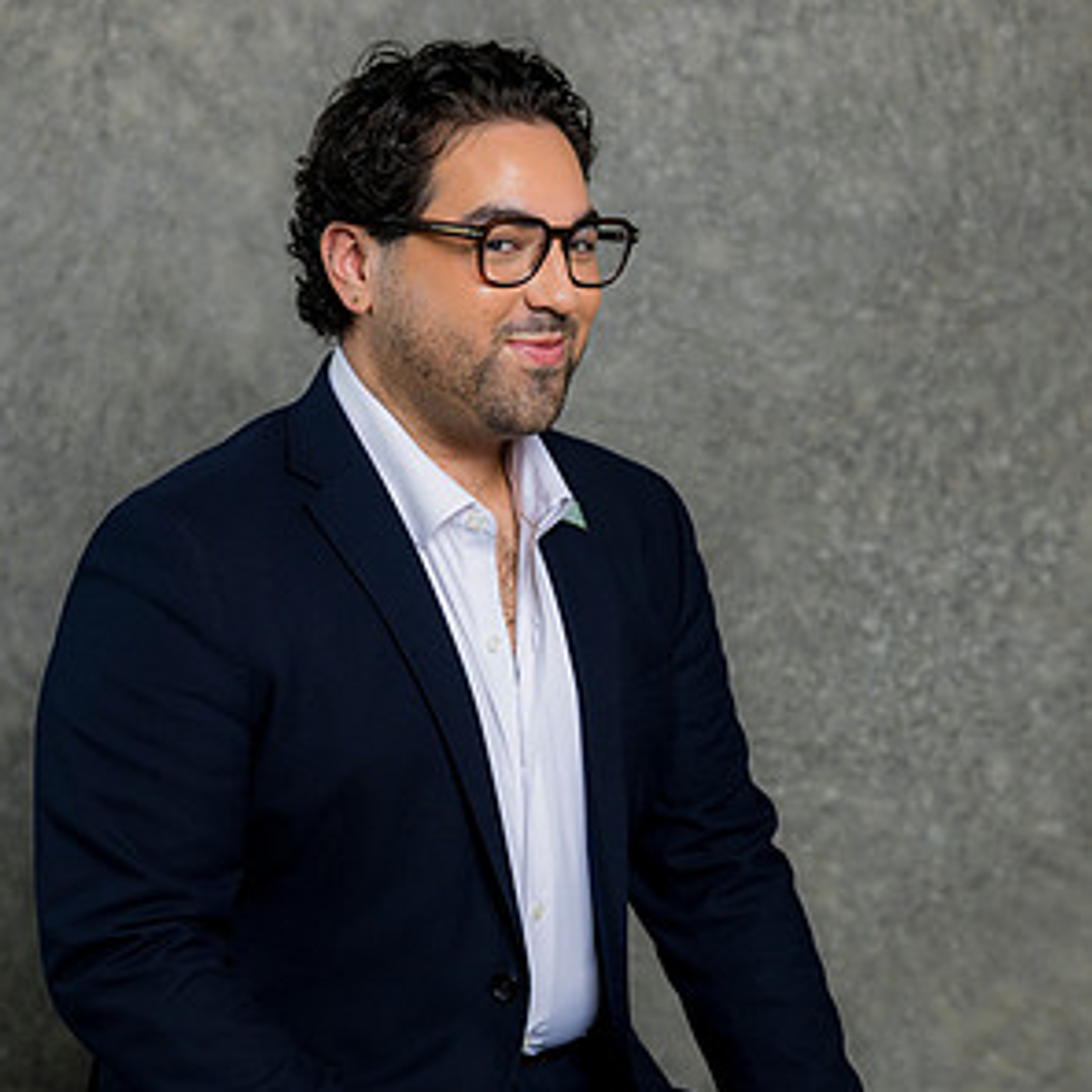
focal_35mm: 110
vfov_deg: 15.8
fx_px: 3926
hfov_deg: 15.8
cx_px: 542
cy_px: 775
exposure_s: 1/200
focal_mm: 85
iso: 125
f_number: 5
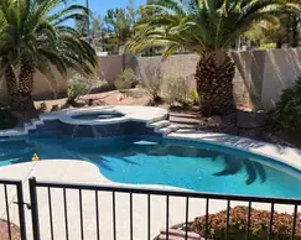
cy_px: 145
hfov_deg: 47.6
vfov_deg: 39.9
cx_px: 82
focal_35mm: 37
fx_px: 329
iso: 20
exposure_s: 1/1628
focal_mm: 5.4
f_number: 1.8
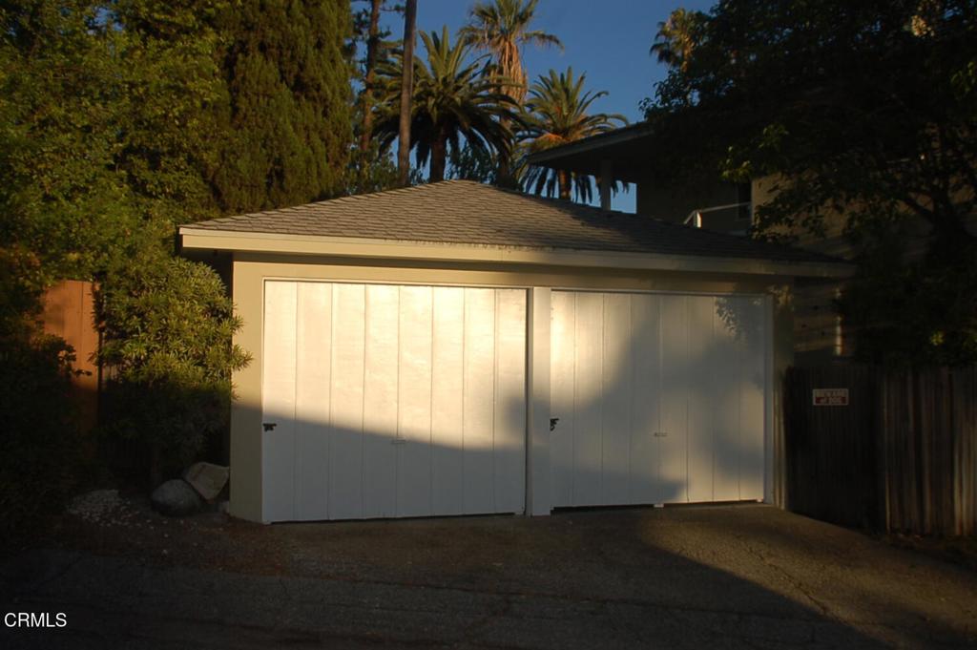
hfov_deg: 51.3
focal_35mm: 38
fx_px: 1017
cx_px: 488
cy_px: 325
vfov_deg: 35.4
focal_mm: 25
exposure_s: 1/500
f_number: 11
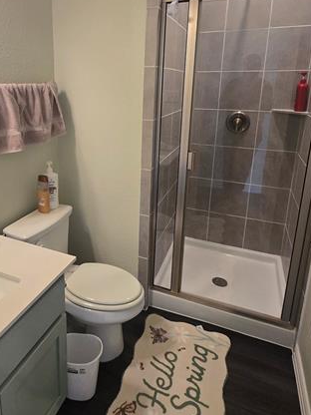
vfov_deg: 70.7
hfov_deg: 55.8
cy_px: 162
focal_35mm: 24
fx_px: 287
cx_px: 107
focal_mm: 1.7
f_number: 2.2
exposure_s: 1/60
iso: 100
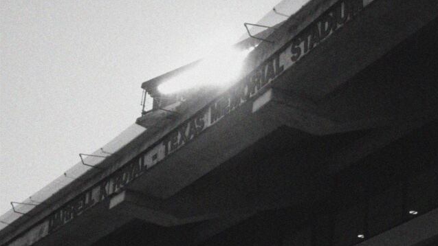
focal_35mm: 115
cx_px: 219
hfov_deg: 18.6
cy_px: 131
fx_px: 1335
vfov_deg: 10.5
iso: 800
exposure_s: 1/88
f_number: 5.9
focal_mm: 18.9
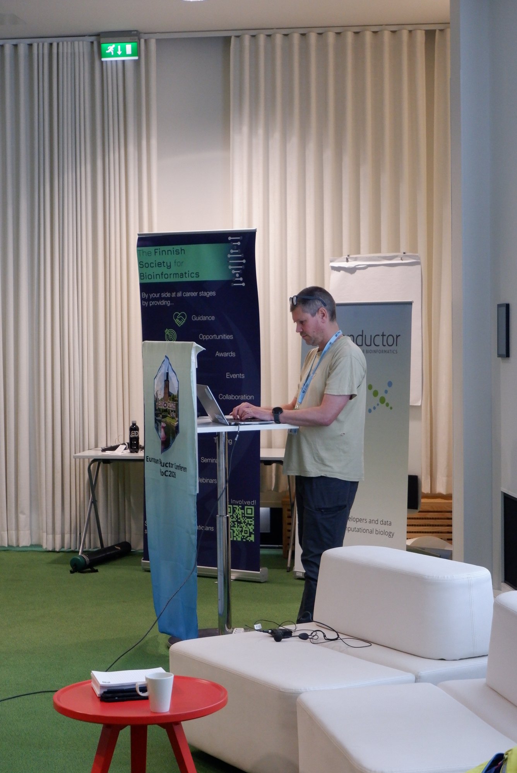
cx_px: 258
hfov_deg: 20.0
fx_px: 1463
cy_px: 386
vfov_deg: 29.6
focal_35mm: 68
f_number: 5.6
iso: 3200
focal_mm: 45
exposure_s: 1/80
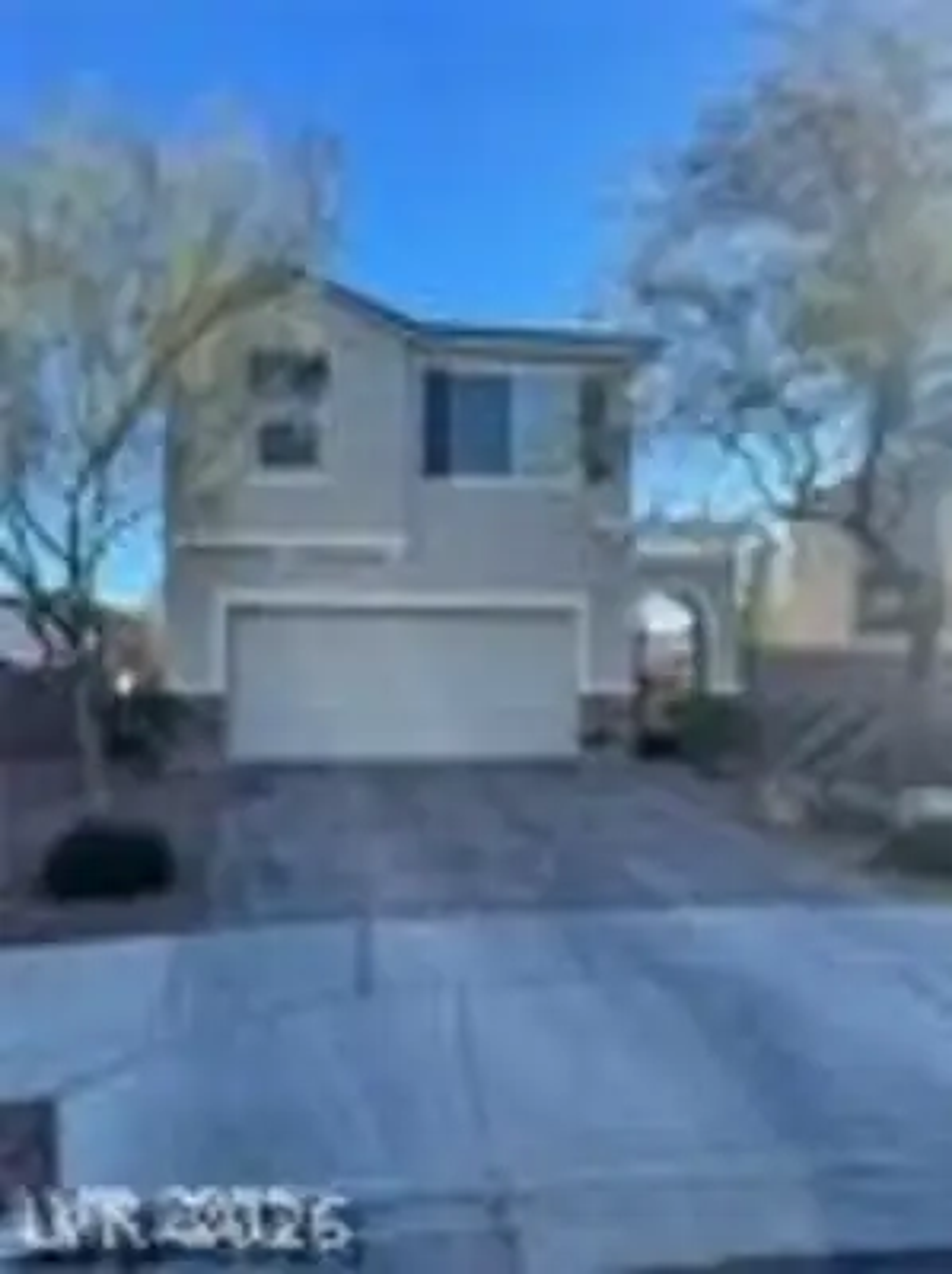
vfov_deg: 67.4
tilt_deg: +1.0
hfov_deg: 53.0
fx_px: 955
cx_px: 476
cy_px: 637
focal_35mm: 26
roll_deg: -1.3
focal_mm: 5.1
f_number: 1.6
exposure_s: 1/548
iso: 32
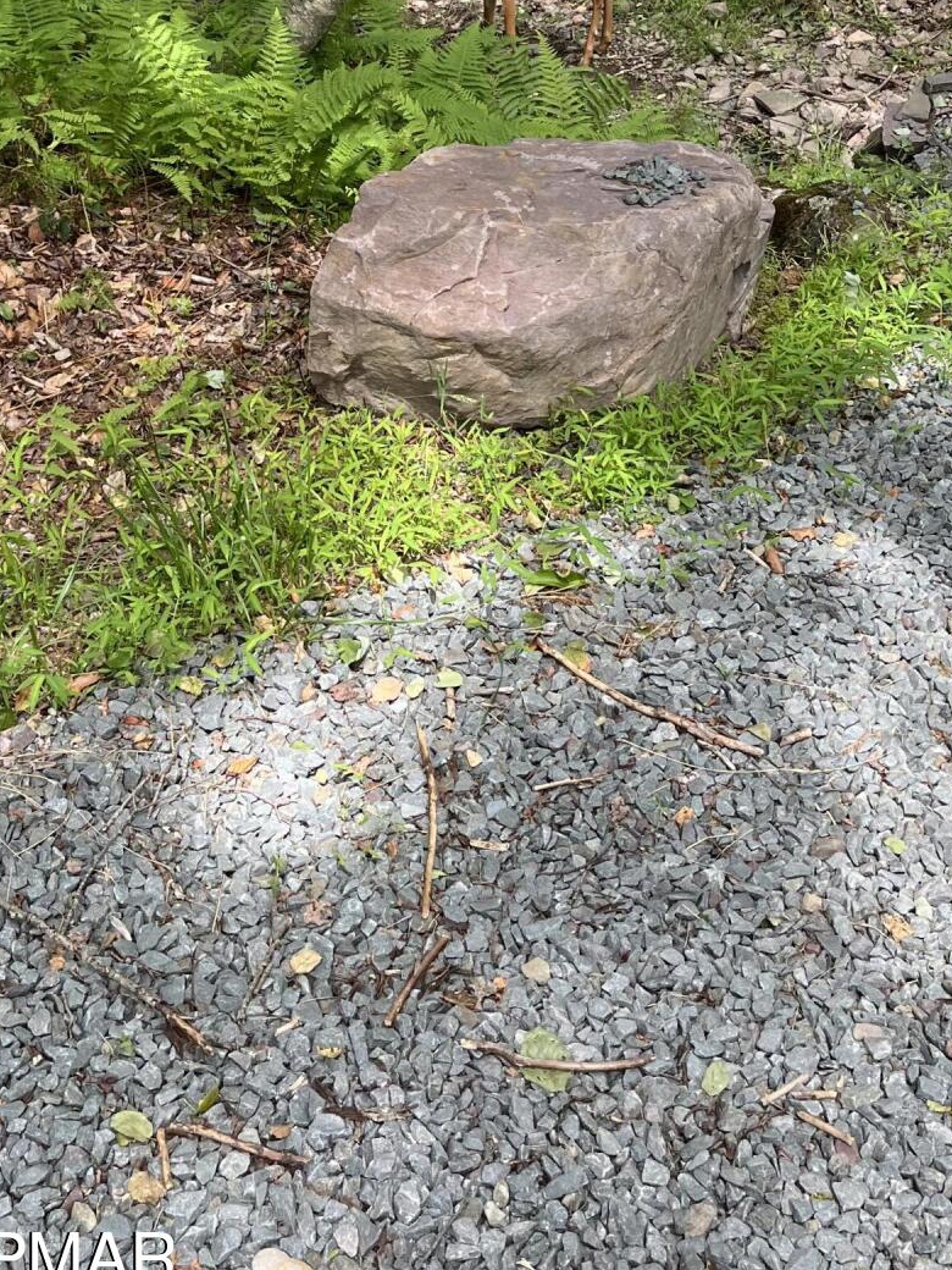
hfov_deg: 29.0
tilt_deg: -26.2
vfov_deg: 36.1
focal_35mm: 50
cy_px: 149
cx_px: 360
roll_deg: +6.2
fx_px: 1833
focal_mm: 5.1
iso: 40
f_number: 1.6
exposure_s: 1/207
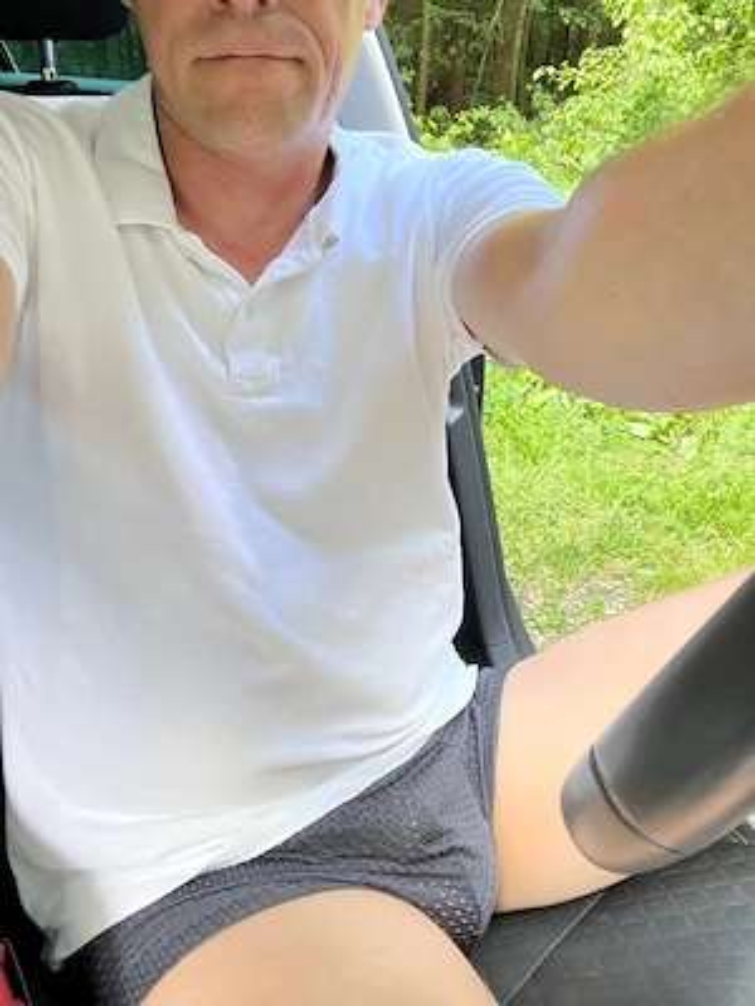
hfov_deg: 46.8
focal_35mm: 30
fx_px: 872
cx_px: 378
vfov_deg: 60.0
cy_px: 503
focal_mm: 2.71
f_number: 2.2
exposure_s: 1/60
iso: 160
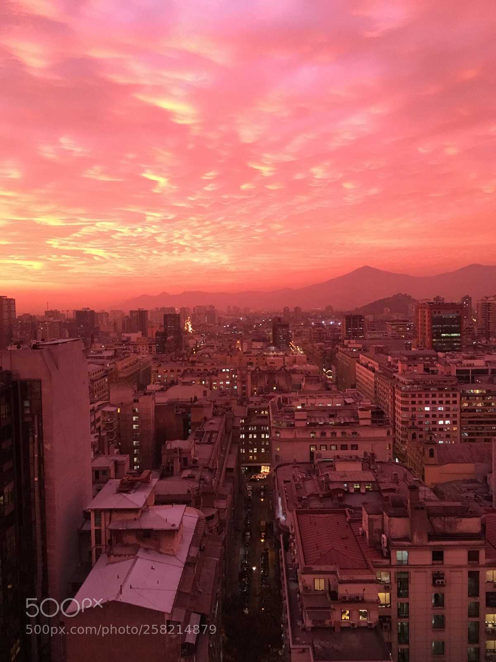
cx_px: 248
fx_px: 554
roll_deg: +1.9
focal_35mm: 29
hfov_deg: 48.2
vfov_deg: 61.7
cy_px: 331
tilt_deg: -5.6
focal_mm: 4.15
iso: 200
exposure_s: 1/25
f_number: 2.2
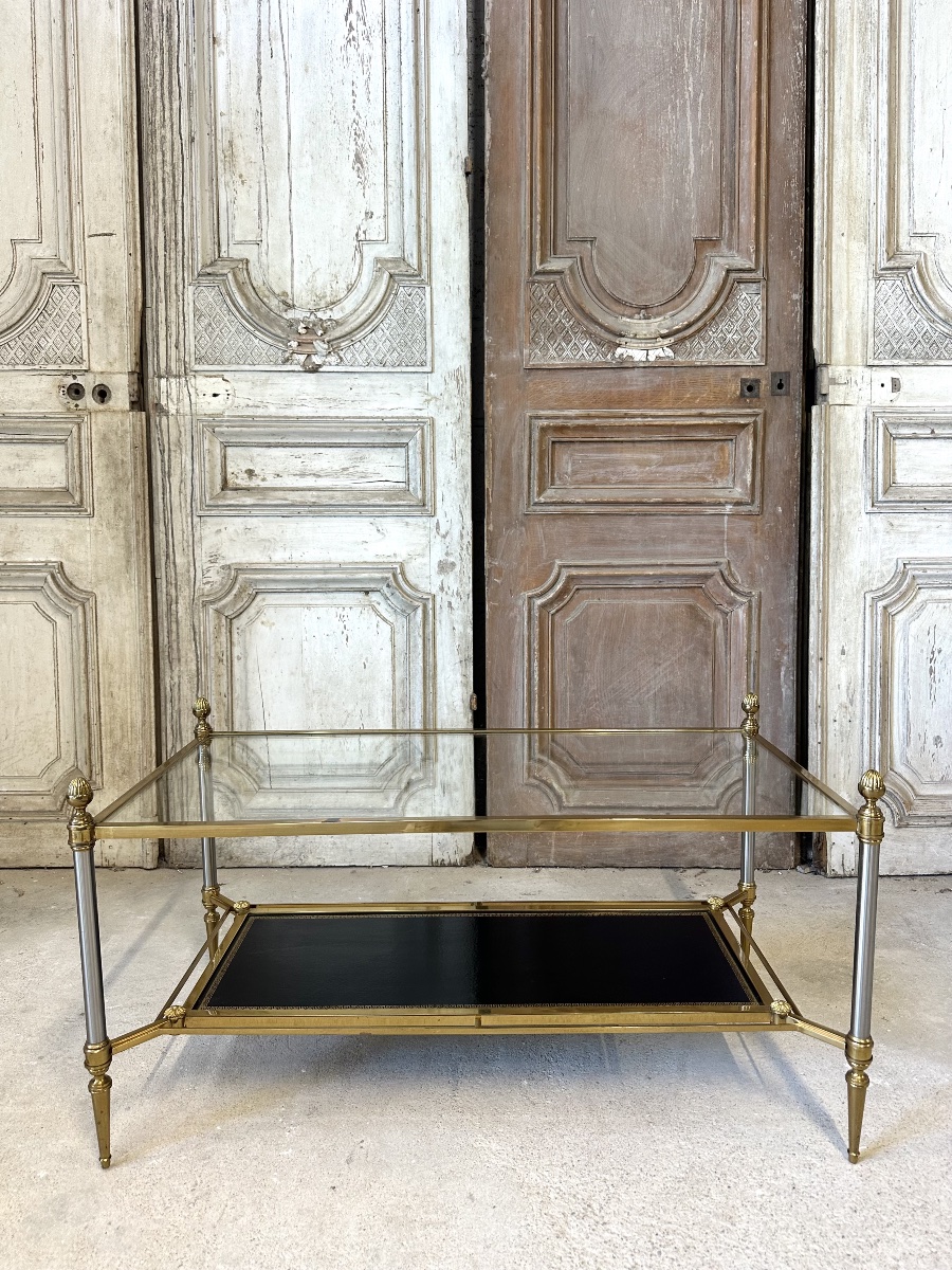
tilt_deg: -8.5
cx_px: 476
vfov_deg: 71.6
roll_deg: +0.1
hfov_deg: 56.8
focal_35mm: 24
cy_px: 635
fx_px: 880
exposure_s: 1/50
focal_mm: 6.86
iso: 125
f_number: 1.78
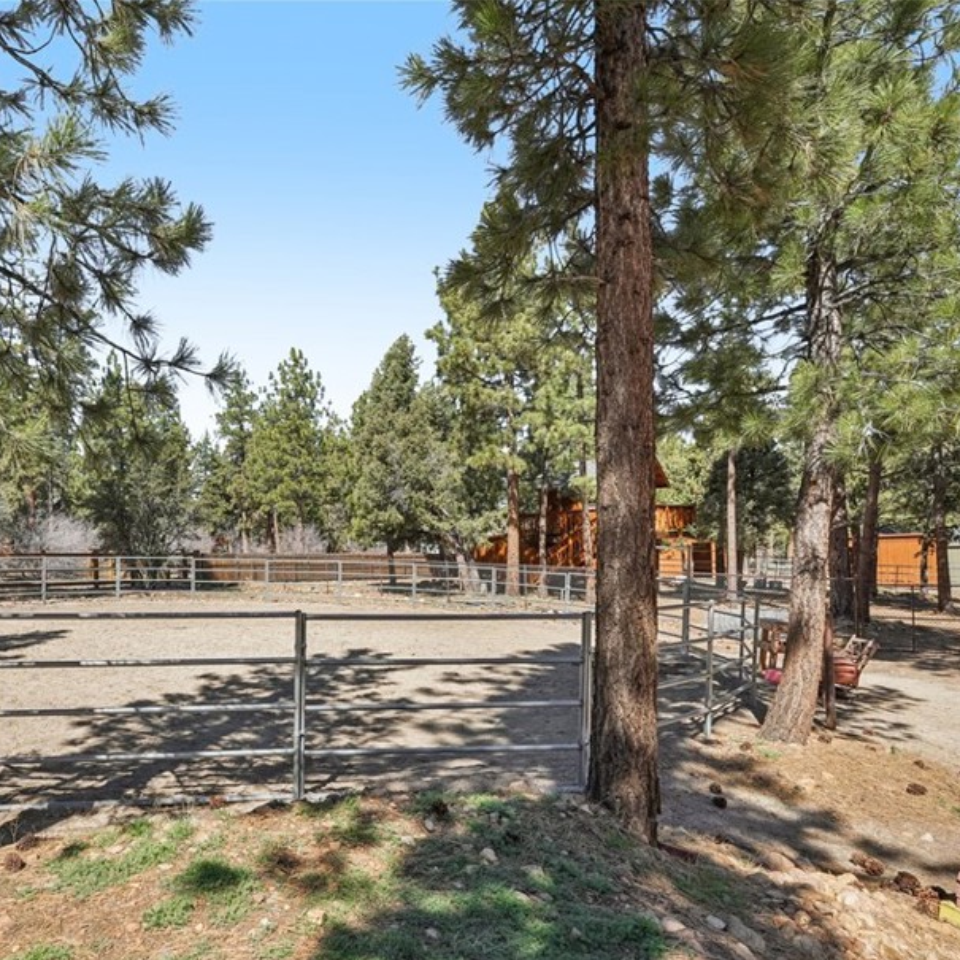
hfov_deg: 63.7
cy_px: 540
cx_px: 252
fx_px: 722
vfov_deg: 67.0
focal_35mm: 23
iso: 400
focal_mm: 16
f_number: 8
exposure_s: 1/750
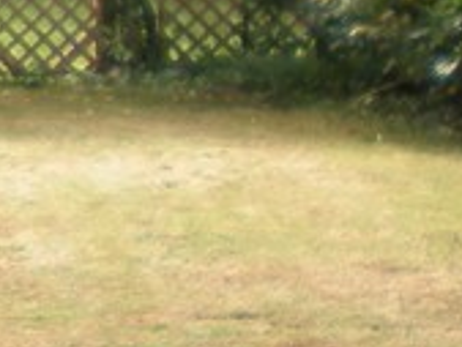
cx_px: -580
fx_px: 3072
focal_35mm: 230
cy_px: 232
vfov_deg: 6.5
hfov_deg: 8.0
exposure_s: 1/105
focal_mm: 6.3
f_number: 3.1
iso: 64
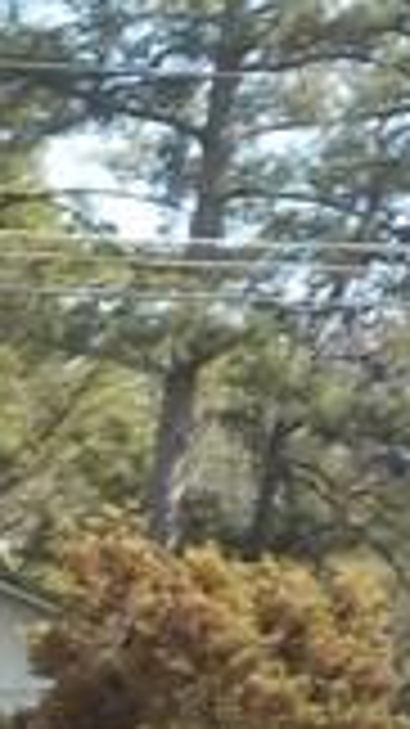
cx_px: -1343
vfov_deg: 10.4
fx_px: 4005
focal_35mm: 207
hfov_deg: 5.1
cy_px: 644
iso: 125
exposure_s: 1/400
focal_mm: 4.1
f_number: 3.3
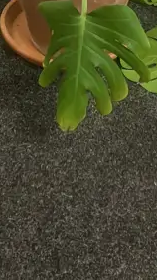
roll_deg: -3.1
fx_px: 822
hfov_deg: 10.9
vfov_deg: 17.6
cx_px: 53
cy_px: -118
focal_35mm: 111
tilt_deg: -24.9
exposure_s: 1/50
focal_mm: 3.99
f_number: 1.8
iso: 200
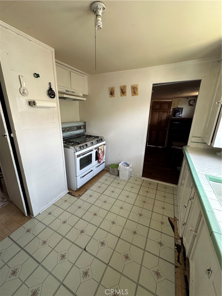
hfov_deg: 85.7
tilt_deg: -16.4
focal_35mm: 14
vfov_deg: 102.1
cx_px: 111
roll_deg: -2.4
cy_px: 148
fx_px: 120
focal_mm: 2.22
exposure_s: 1/99
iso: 200
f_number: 2.2
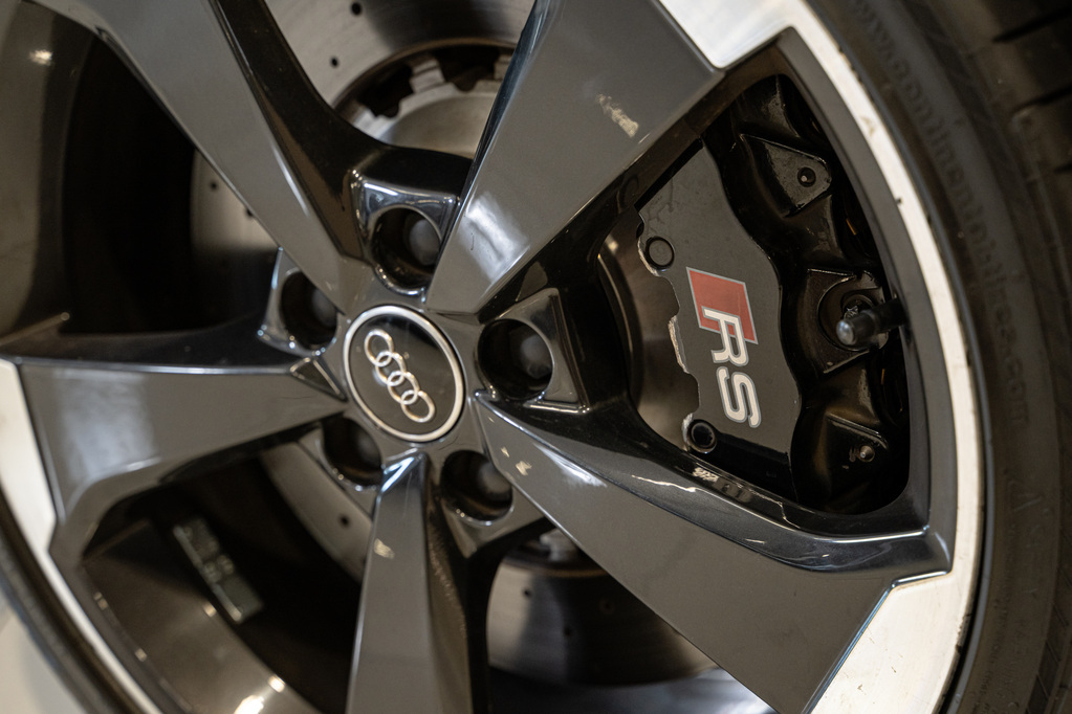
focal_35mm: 64
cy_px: 357
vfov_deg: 21.2
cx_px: 536
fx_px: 1906
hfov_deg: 31.4
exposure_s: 1/125
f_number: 4
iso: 800
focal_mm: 64
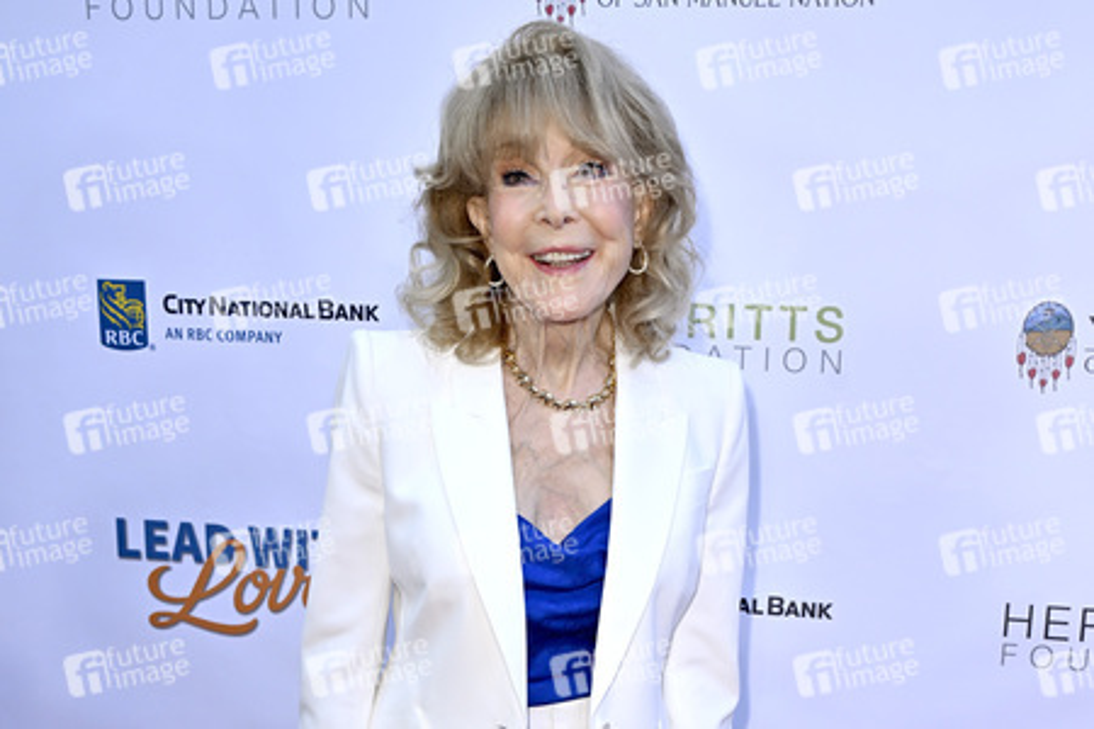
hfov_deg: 51.9
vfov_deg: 35.9
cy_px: 364
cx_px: 547
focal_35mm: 37
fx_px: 1124
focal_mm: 37
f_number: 6.3
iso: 640
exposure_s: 1/320
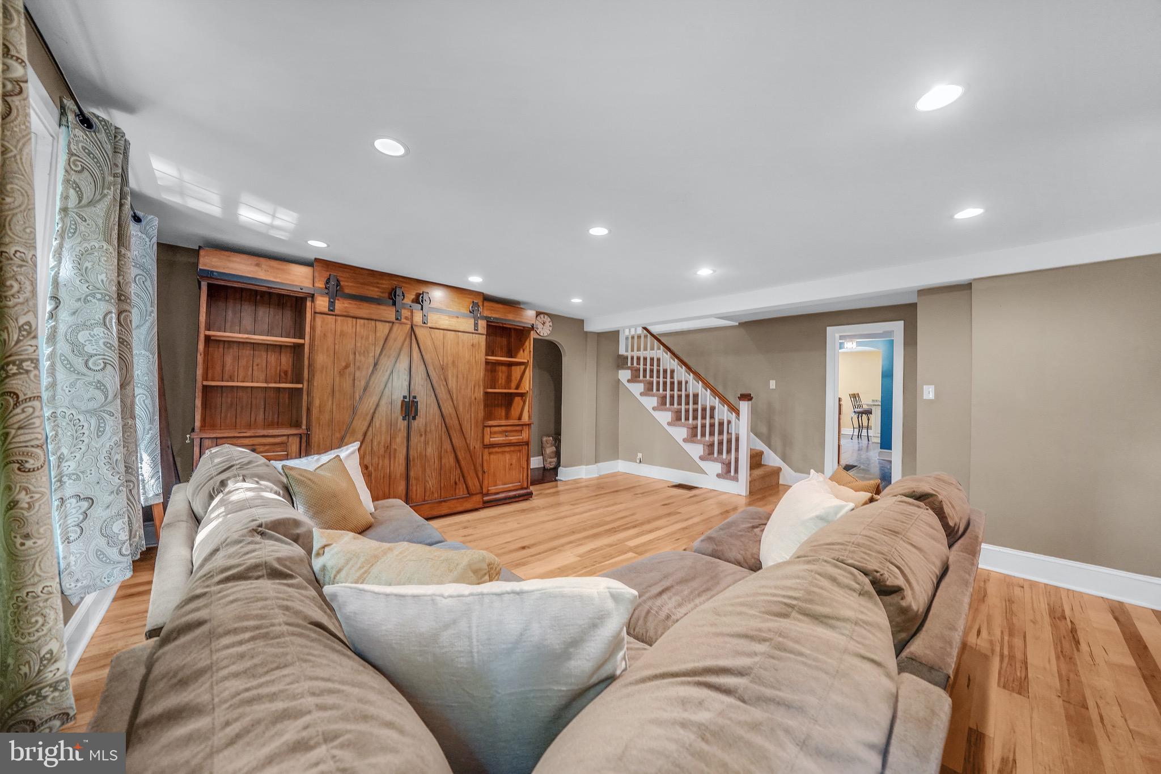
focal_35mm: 12
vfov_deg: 90.0
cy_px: 387
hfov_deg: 112.6
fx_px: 387
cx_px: 580
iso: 2500
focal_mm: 12
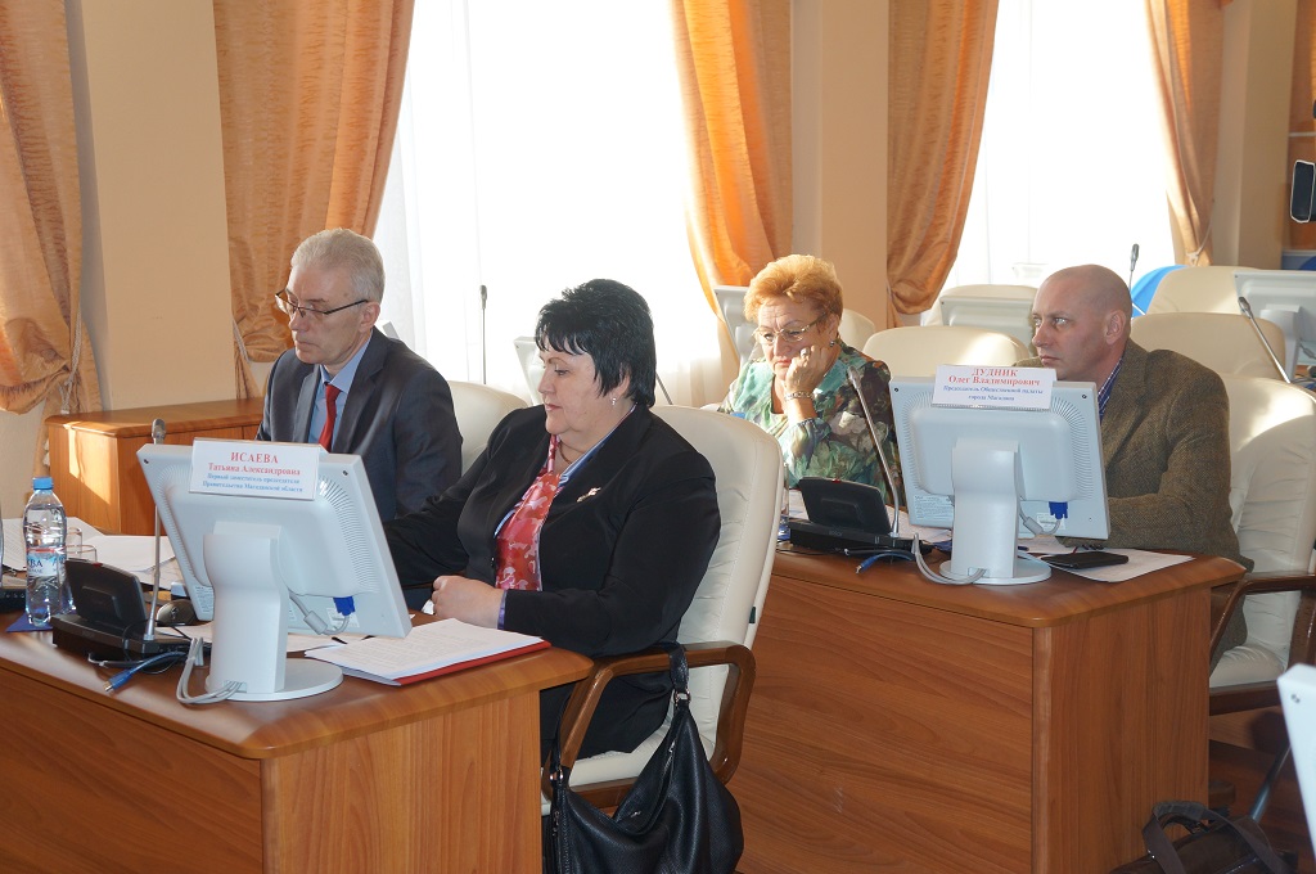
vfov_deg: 25.7
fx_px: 1917
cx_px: 658
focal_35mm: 52
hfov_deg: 37.9
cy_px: 437
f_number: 4.5
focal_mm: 35
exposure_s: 1/160
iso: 500
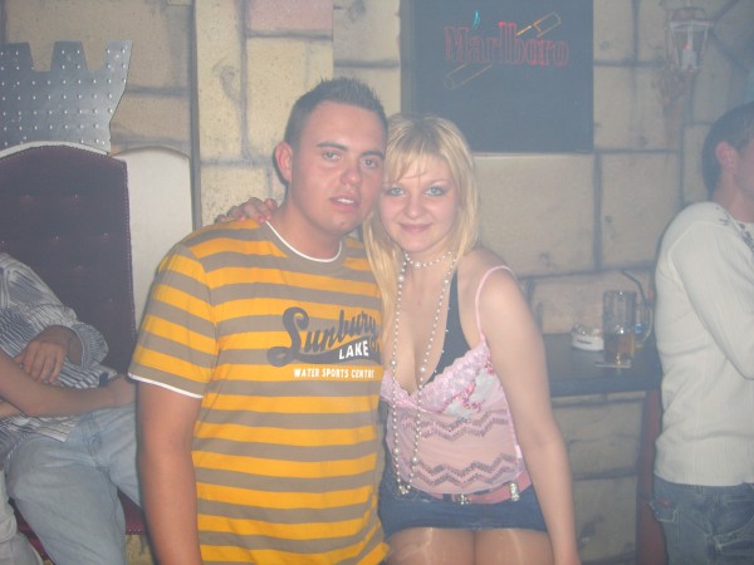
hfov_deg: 49.0
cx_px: 377
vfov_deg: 37.7
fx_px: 828
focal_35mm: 38
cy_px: 282
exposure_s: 1/60
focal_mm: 7.9
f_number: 2.8
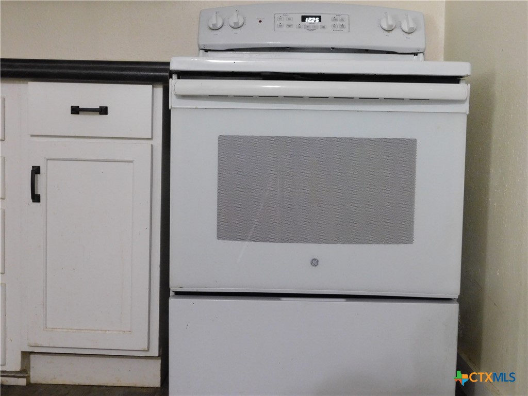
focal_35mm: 45
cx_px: 264
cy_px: 198
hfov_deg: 42.1
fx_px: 686
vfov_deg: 32.2
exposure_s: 1/8
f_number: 3.7
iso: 720
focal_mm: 8
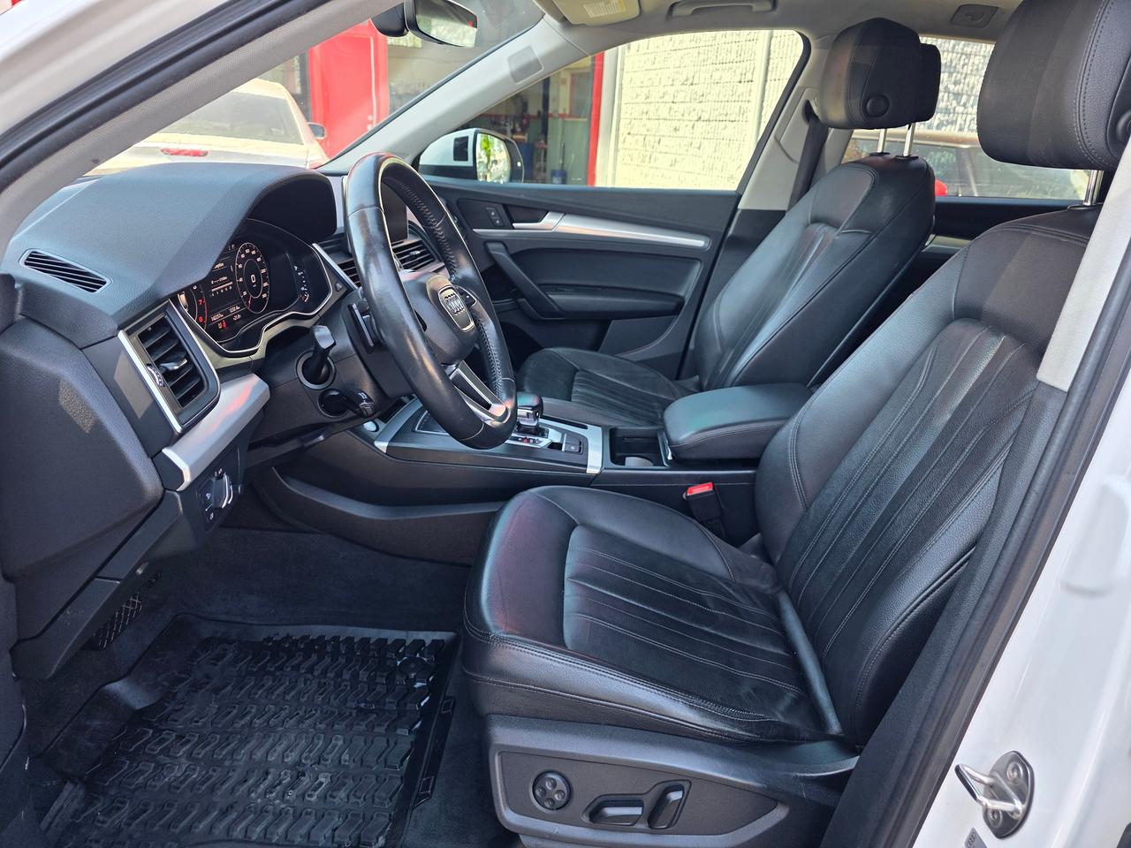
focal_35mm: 23
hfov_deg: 73.9
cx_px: 566
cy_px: 424
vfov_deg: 58.9
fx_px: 751
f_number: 1.7
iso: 80
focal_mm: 6.3
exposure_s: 1/180
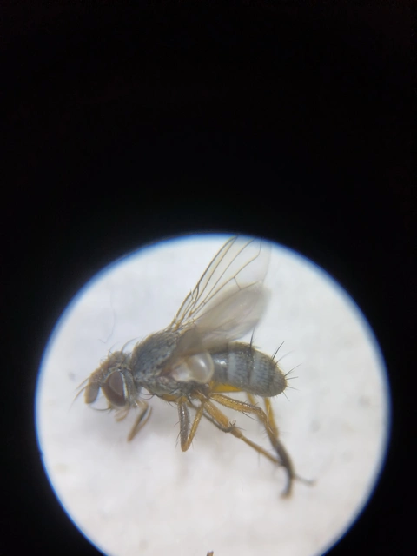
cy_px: 278
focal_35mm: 31
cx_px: 208
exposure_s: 1/33
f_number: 1.7
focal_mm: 5.31
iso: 160
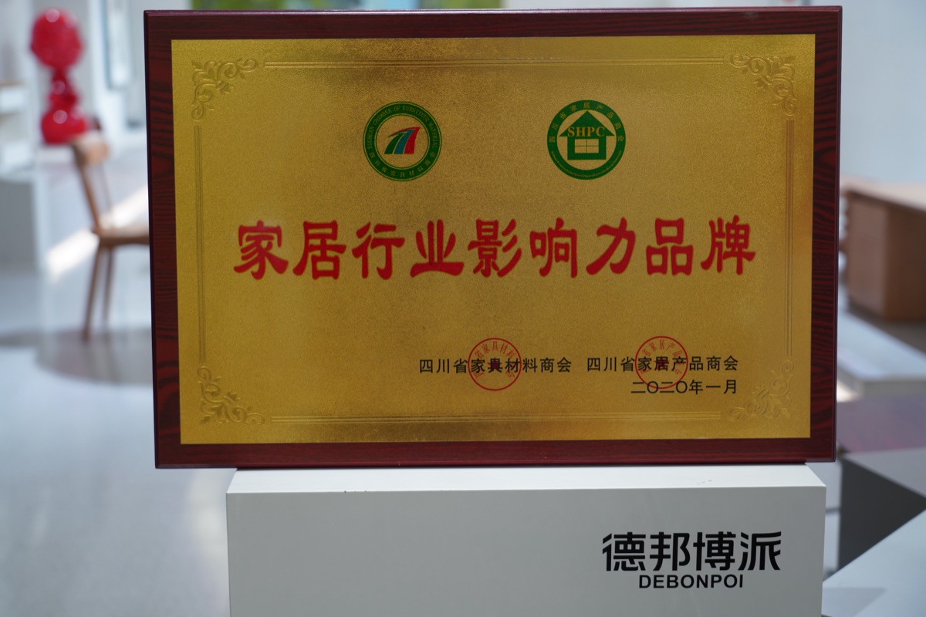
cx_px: 463
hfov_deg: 38.2
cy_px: 308
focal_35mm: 52
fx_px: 1337
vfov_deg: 26.0
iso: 640
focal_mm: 52
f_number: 4
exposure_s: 1/80
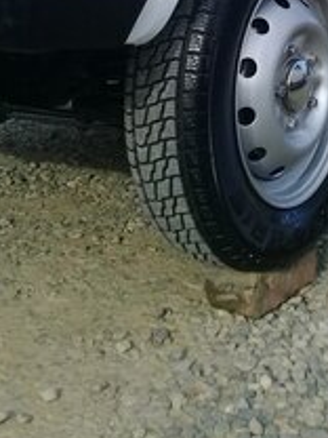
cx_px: 271
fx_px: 935
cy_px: -74
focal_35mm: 74
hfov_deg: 19.7
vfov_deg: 24.2
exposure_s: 1/747
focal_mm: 3.3
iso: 50
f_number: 2.2
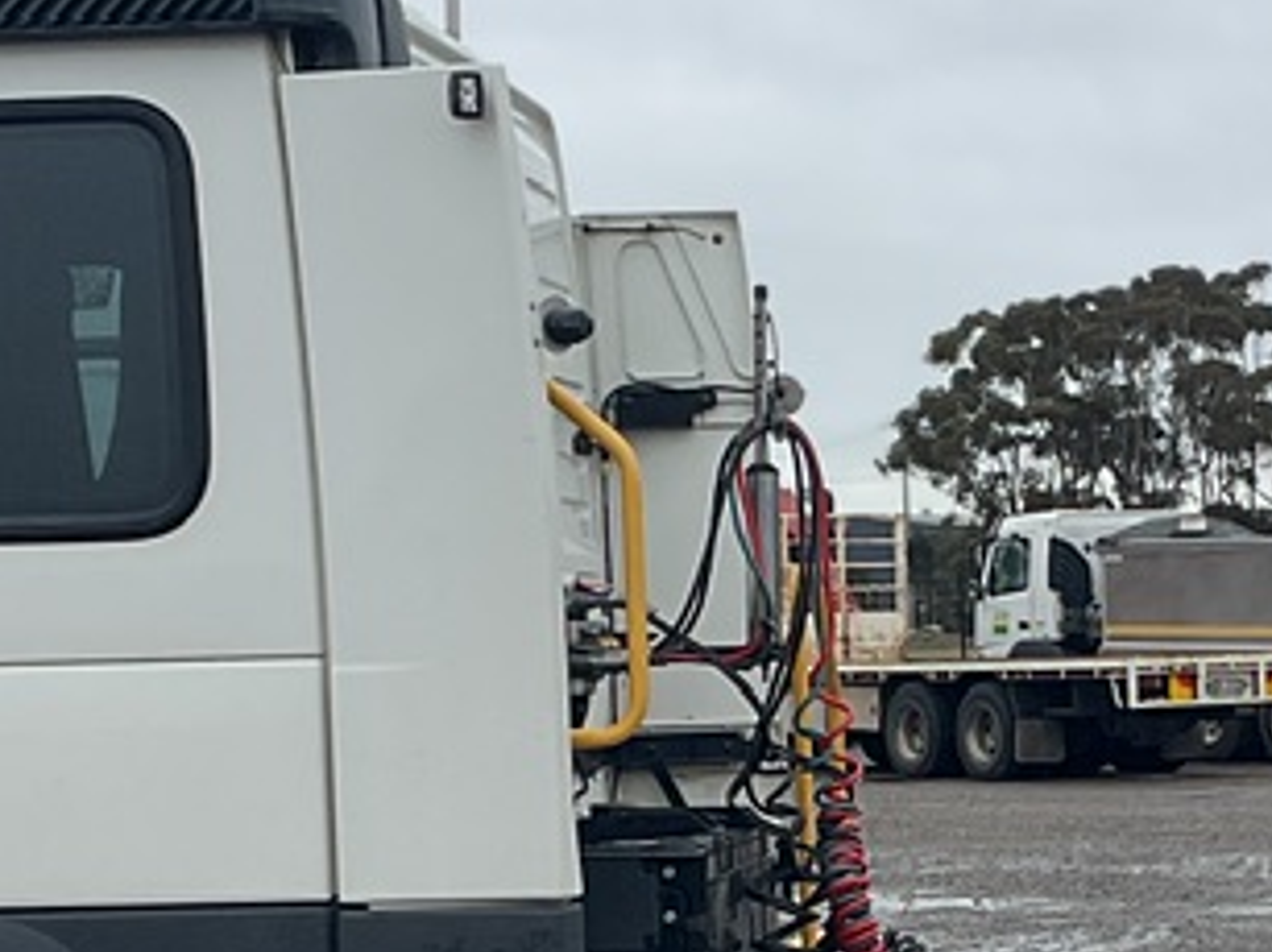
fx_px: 4445
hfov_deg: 16.2
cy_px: 844
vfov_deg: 12.2
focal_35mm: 121
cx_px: 1052
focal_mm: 3
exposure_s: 1/627
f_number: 1.8
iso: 16
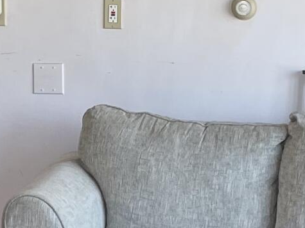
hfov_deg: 12.5
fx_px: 1392
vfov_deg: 9.3
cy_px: -13
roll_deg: -0.2
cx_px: 103
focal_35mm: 158
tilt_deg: -2.7
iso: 125
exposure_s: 1/120
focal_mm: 5.1
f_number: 1.6
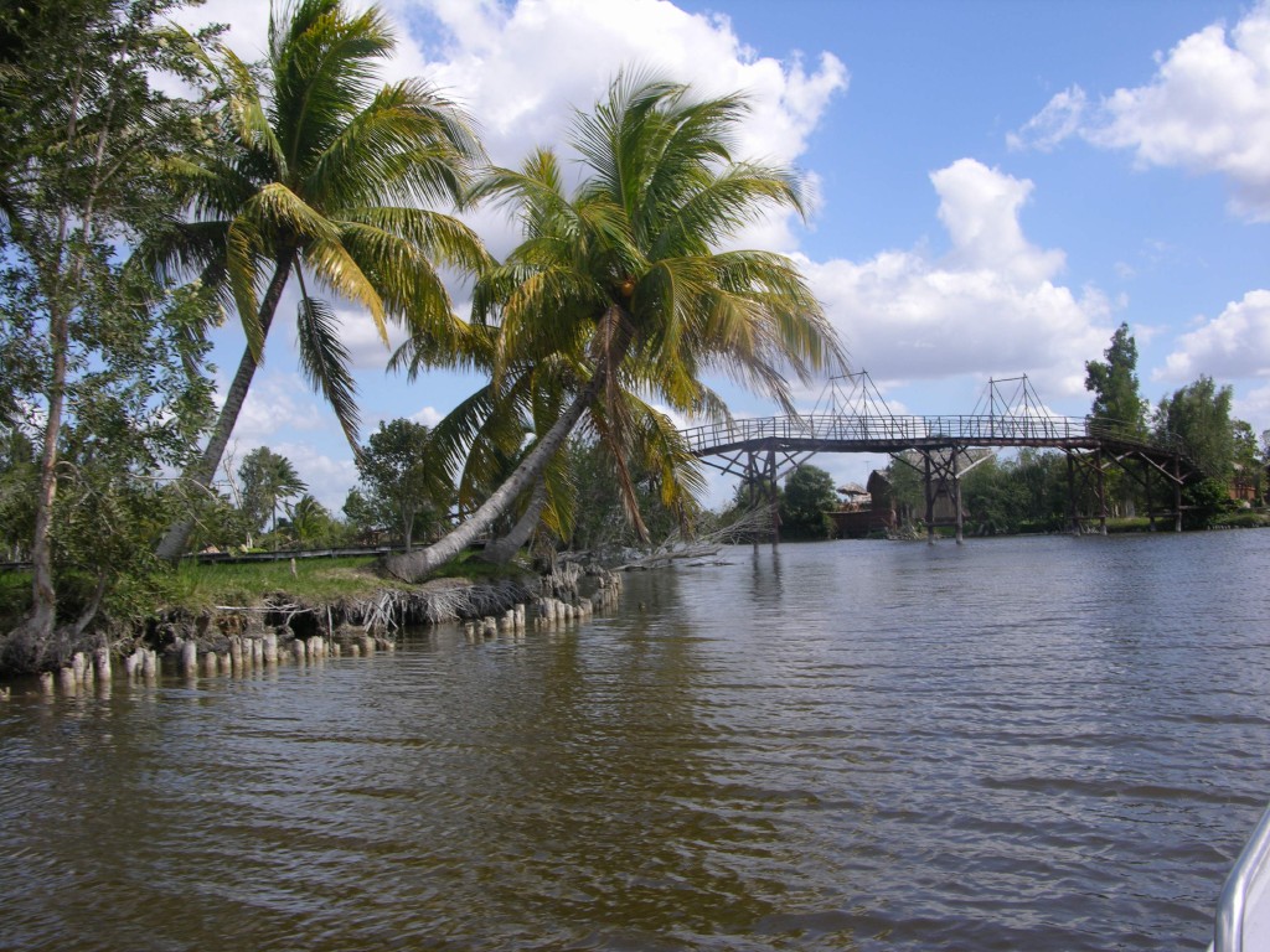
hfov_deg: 52.6
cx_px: 635
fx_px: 1284
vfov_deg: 40.7
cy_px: 476
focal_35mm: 35
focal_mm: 8.9
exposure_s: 1/226
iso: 50
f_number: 6.3
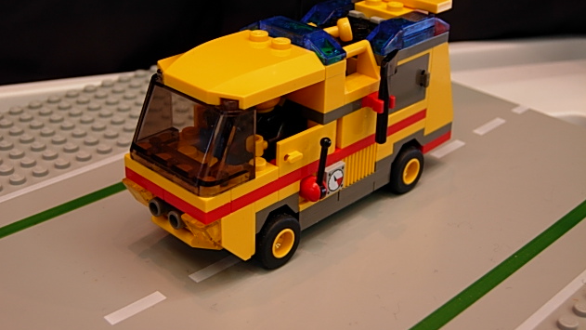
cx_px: 290
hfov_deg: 39.2
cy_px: 140
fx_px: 824
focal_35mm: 53
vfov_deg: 22.6
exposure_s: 1/11.3
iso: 50
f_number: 3.1
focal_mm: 10.1
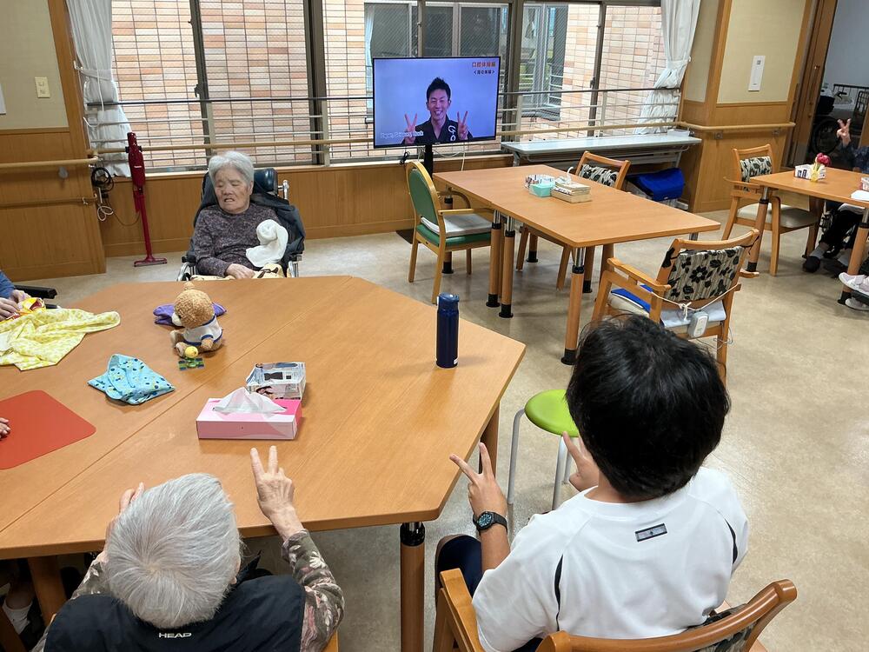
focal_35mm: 29
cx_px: 434
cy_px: 326
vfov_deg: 48.2
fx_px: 728
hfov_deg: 61.7
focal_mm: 3
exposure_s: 1/50
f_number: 1.8
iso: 64
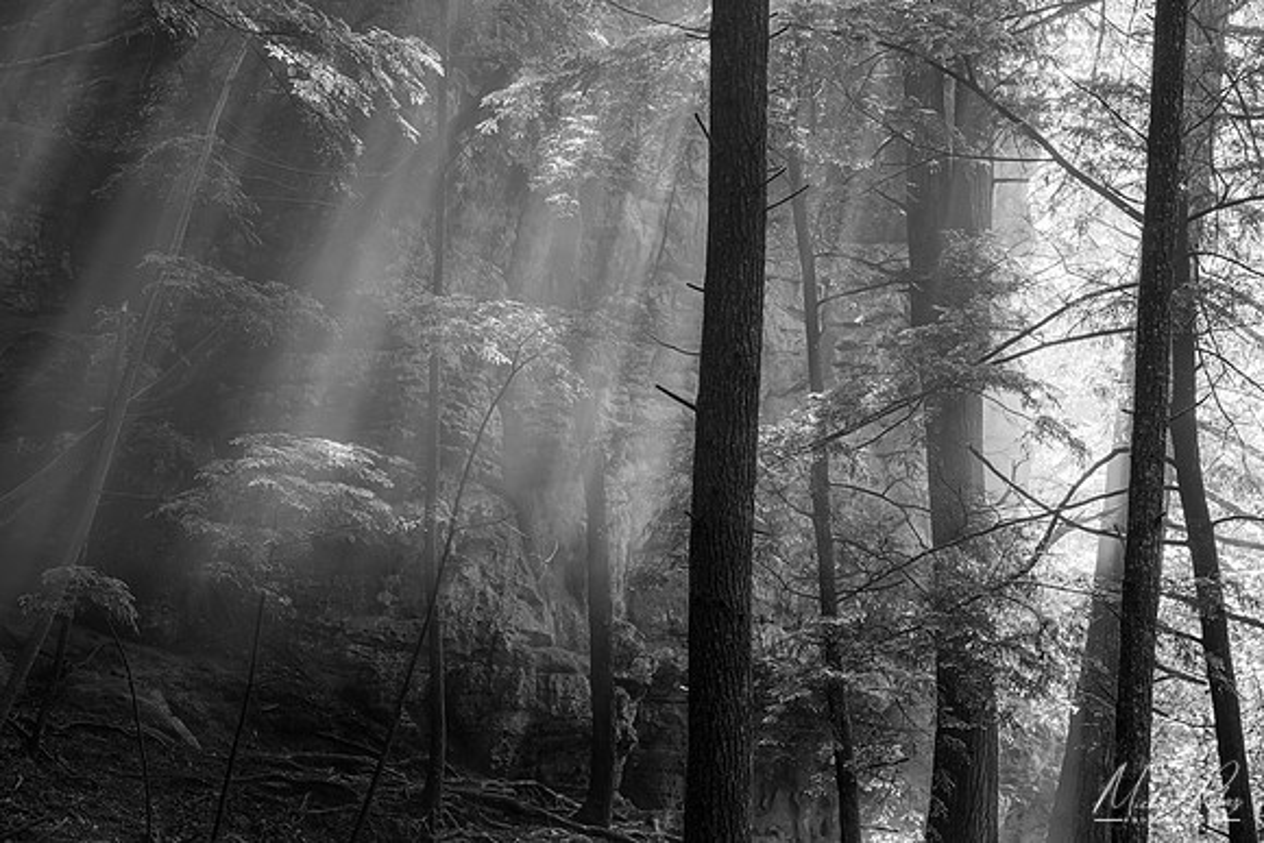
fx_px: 3933
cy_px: 422
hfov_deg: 18.3
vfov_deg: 12.2
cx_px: 632
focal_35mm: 112
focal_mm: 112
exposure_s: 1/3
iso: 100
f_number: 11
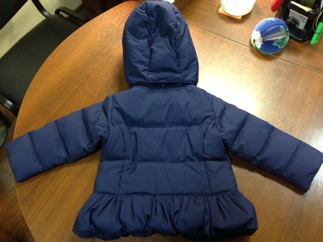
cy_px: 121
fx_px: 308
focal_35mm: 33
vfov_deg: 42.9
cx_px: 162
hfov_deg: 55.4
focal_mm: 4.12
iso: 400
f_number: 2.4
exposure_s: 1/20
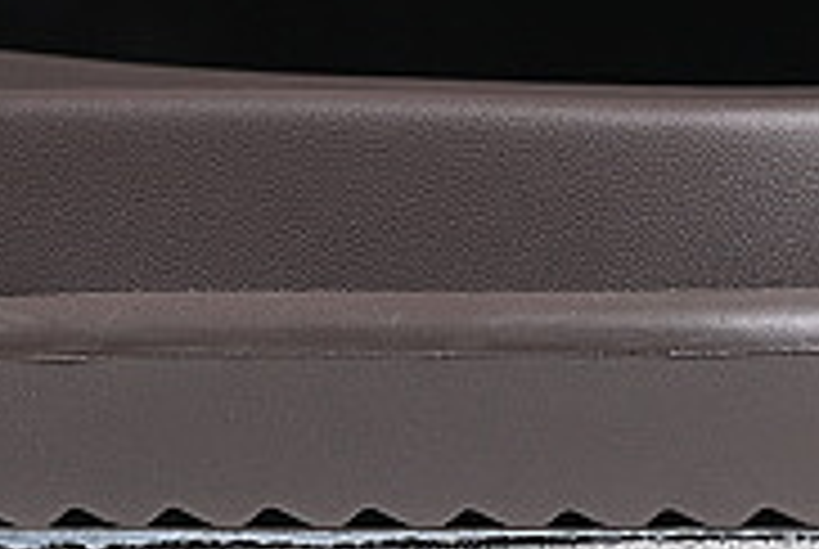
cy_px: -477
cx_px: -621
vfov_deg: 3.1
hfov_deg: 4.6
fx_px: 10117
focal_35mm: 444
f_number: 6.3
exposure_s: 1/60
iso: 160
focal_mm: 50
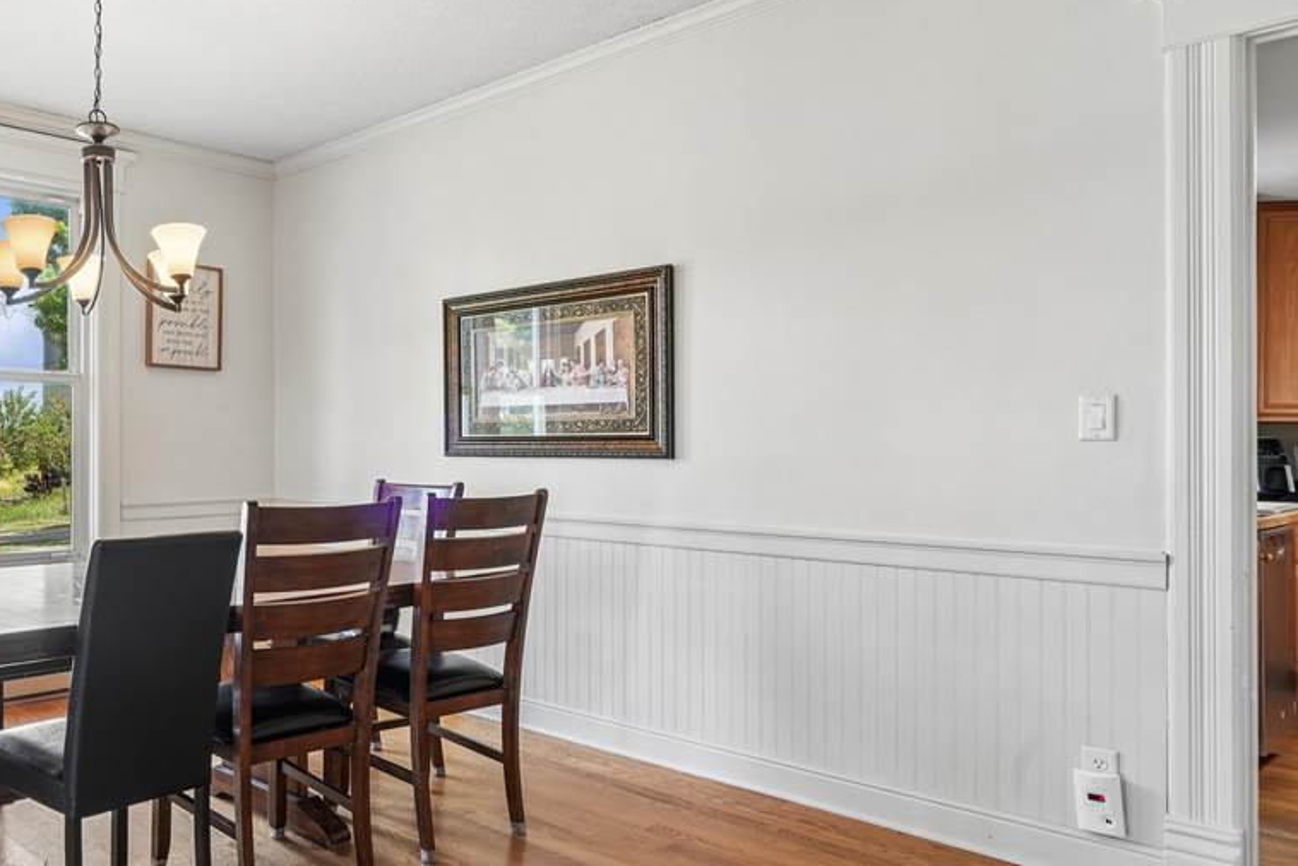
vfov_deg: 48.0
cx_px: 284
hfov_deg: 62.4
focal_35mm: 27
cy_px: 418
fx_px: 974
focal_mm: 16
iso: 400
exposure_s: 1/15
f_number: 10
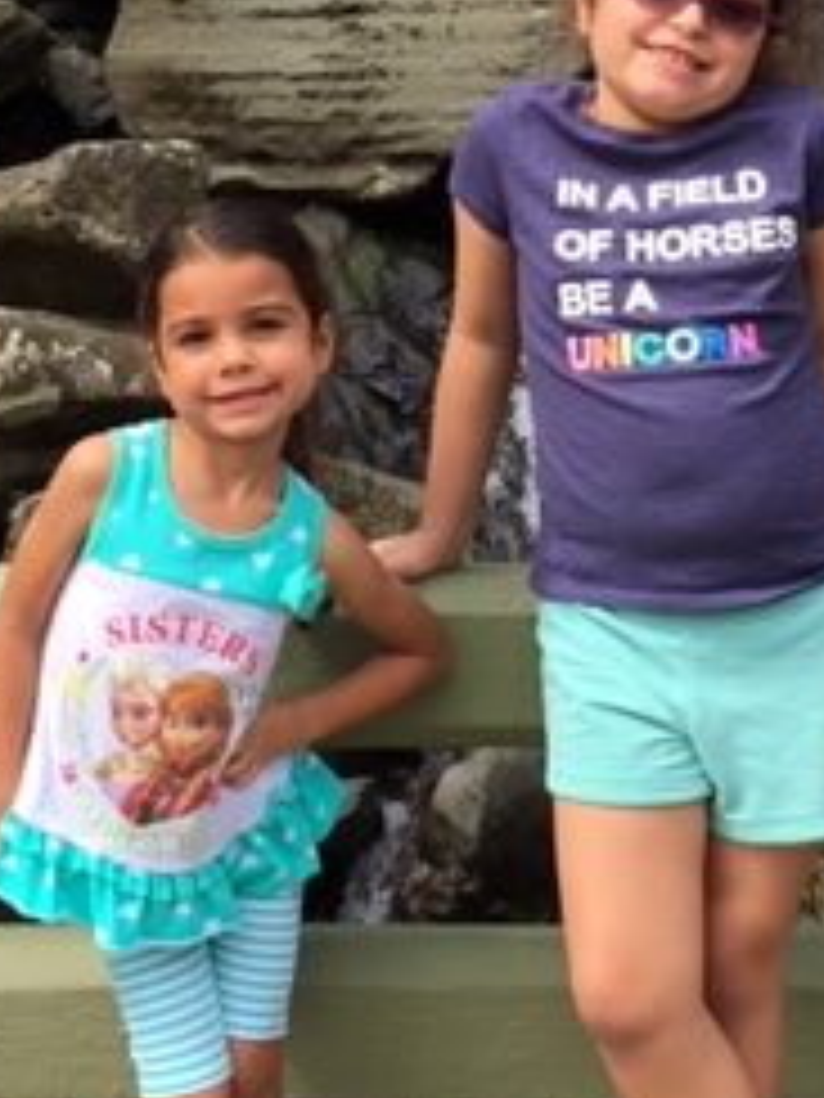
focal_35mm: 76
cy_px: 230
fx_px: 2412
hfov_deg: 19.4
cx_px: 437
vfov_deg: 25.3
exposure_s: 1/413
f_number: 2.2
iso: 25
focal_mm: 4.15
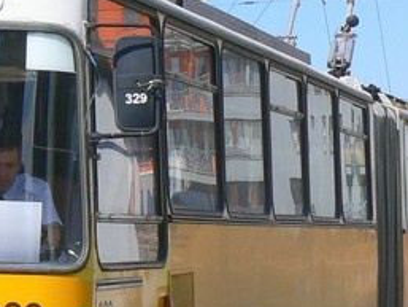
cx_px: 0
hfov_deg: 10.8
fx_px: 2146
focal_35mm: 182
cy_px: 176
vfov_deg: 8.2
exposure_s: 1/1000
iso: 100
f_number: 5.6
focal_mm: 8.7
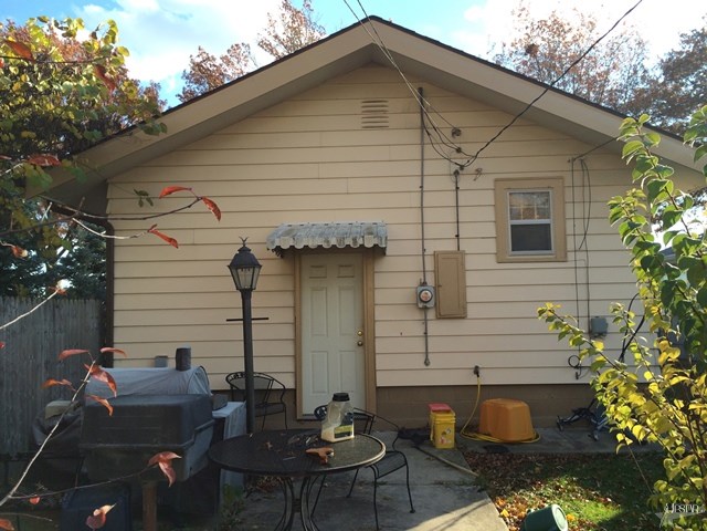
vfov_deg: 46.8
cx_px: 354
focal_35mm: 30
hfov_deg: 60.0
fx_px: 613
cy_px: 266
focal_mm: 4.12
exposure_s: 1/612
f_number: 2.2
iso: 32
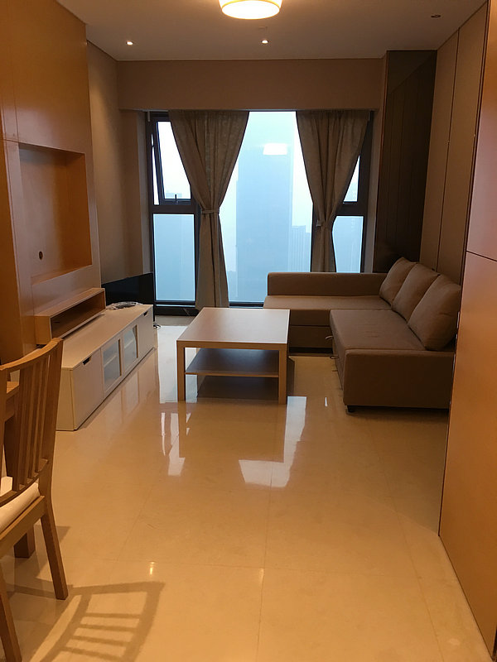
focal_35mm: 29
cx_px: 248
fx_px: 555
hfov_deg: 48.2
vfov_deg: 61.7
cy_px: 331
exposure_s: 1/33
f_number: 2.2
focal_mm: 4.15
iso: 80
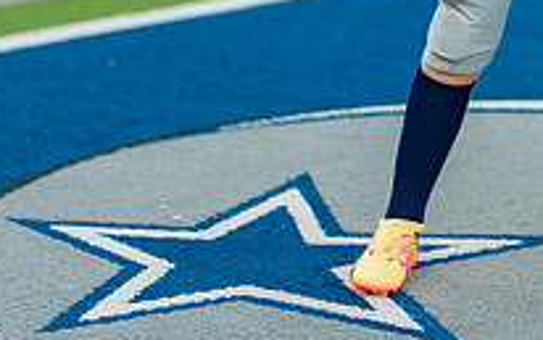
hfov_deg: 12.6
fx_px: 2413
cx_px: 607
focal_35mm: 163
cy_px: -147
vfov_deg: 7.9
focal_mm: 50
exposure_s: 1/400
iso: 160
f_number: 1.2
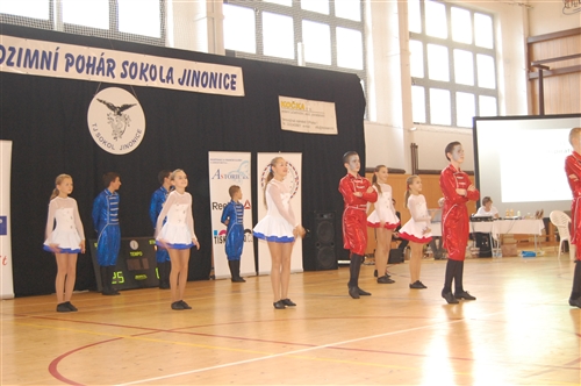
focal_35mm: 51
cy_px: 193
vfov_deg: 26.4
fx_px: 822
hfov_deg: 38.9
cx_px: 290
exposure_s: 1/60
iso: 1250
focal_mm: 34
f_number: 4.5
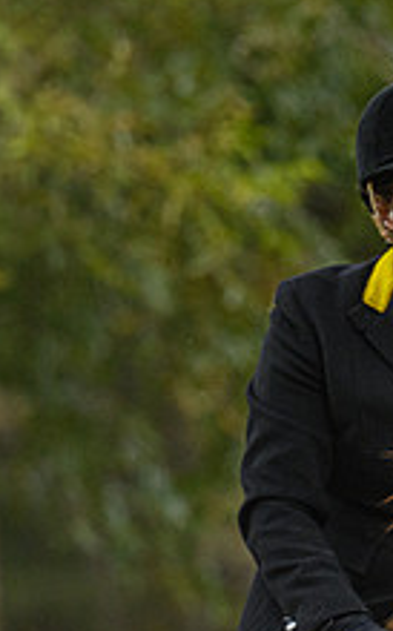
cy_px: 498
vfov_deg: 3.0
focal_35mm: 695
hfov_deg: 1.9
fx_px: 11941
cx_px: 566
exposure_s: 1/640
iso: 800
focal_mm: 190
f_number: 3.5
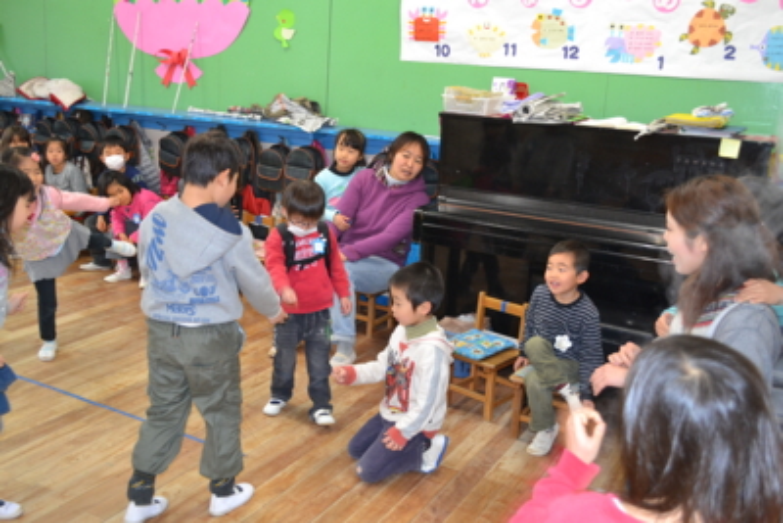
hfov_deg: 53.1
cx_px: 392
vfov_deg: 36.9
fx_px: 783
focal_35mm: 36
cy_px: 262
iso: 900
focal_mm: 24
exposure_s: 1/60
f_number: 4
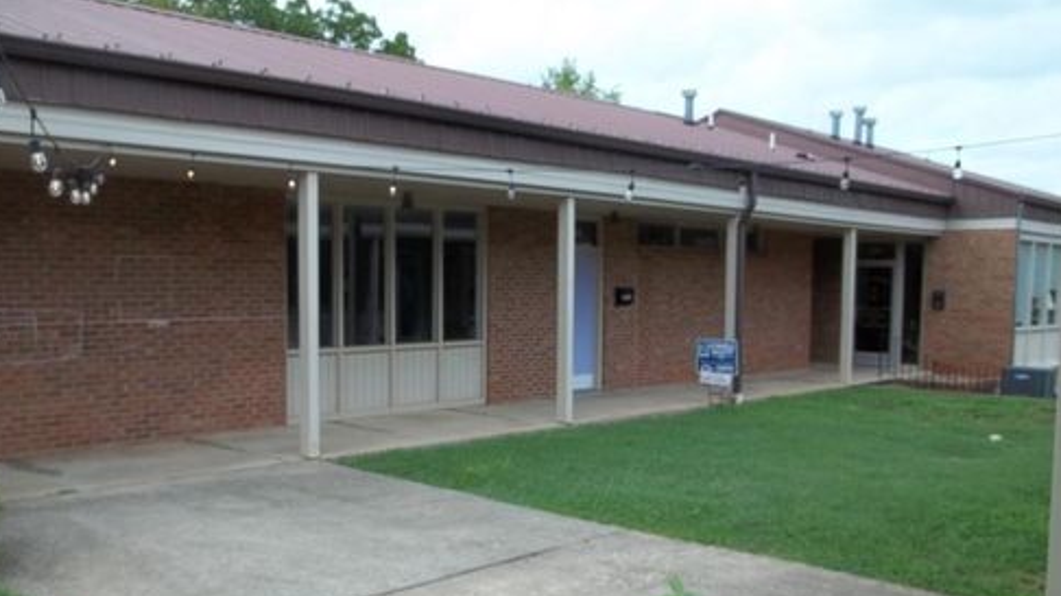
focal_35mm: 37
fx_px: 1041
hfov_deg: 54.0
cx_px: 530
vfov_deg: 31.8
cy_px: 370
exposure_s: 1/400
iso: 64
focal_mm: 5.9
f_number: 3.3
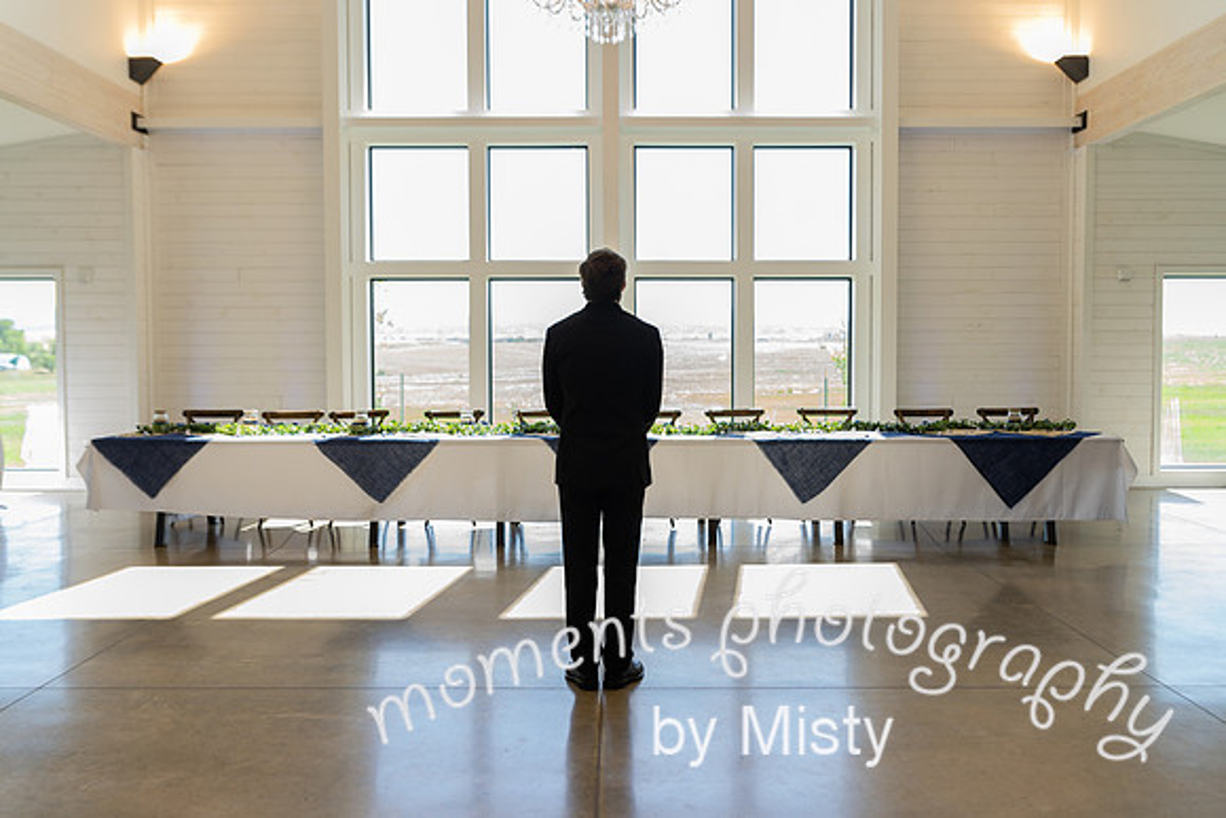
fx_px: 1043
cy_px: 399
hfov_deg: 60.9
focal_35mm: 31
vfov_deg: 42.8
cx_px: 639
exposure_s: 1/160
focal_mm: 29
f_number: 3.2
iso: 400
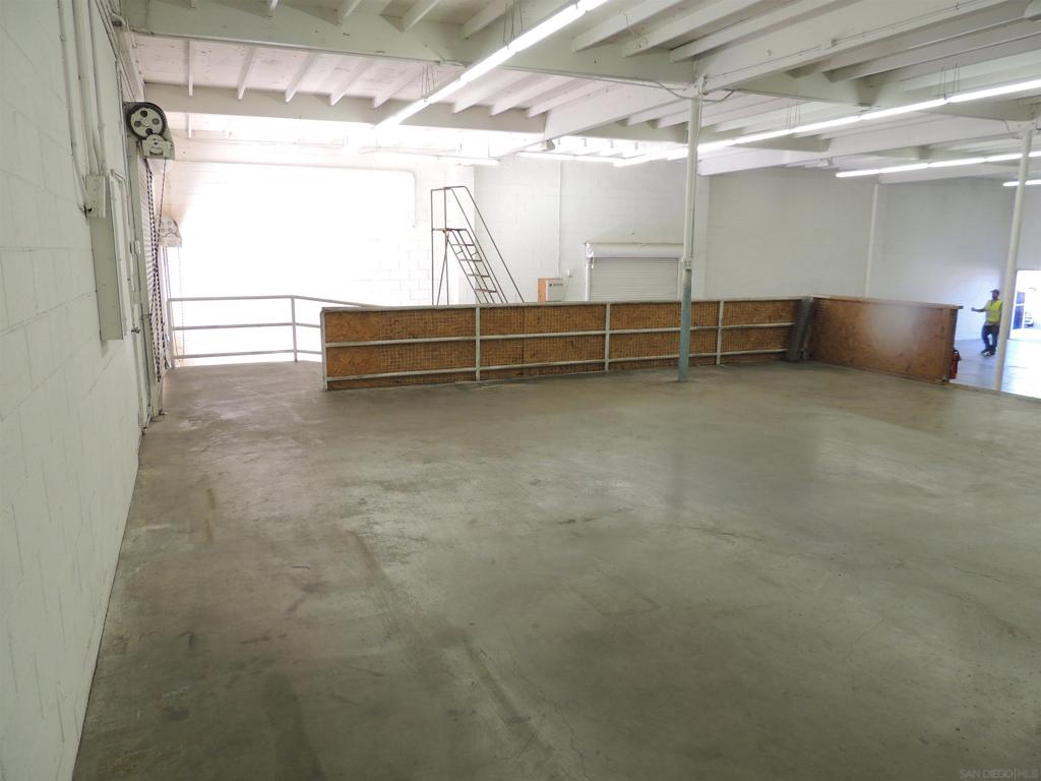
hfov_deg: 71.6
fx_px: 722
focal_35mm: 24
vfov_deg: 56.8
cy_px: 390
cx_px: 520
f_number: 3
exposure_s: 1/30
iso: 125
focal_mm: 4.3
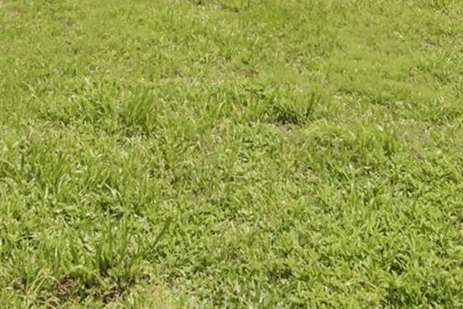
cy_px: -155
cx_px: 209
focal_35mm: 52
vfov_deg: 21.7
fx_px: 669
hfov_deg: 38.2
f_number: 8
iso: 400
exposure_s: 1/2000
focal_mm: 16
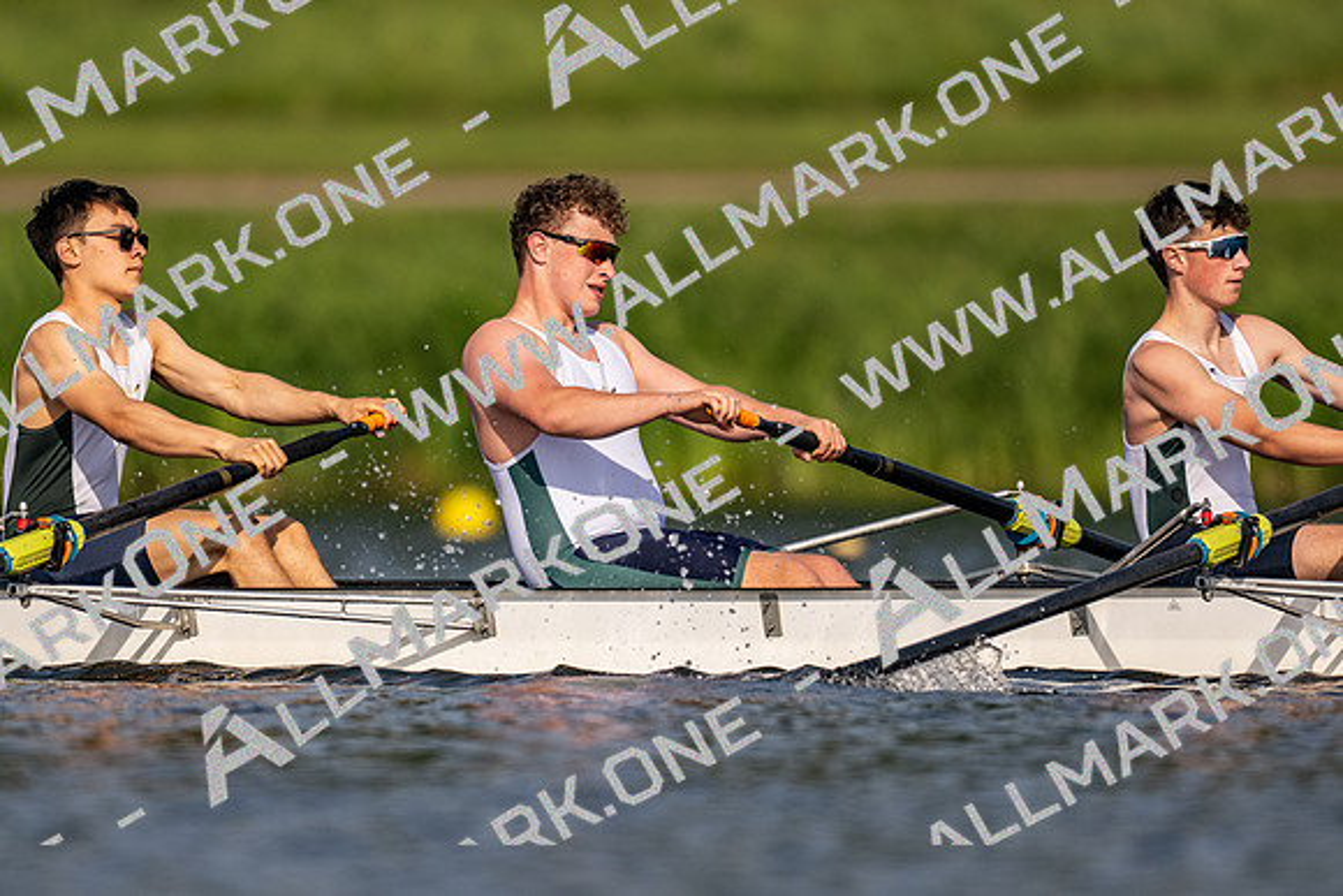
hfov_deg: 2.3
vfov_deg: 1.5
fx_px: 33599
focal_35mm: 900
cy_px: 448
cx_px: 672
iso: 200
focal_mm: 600
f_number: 4
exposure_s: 1/2500
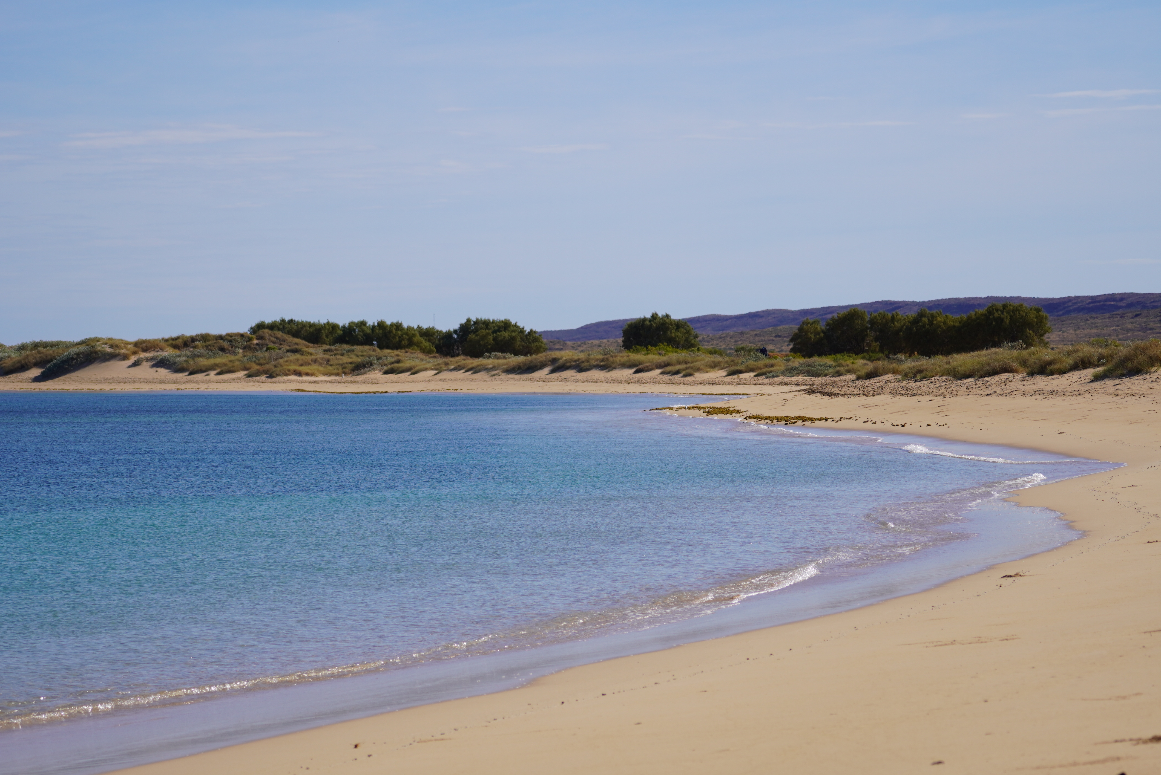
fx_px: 4840
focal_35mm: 150
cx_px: 580
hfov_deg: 13.7
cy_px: 388
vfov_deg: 9.2
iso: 100
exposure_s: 1/1000
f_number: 5.6
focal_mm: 100
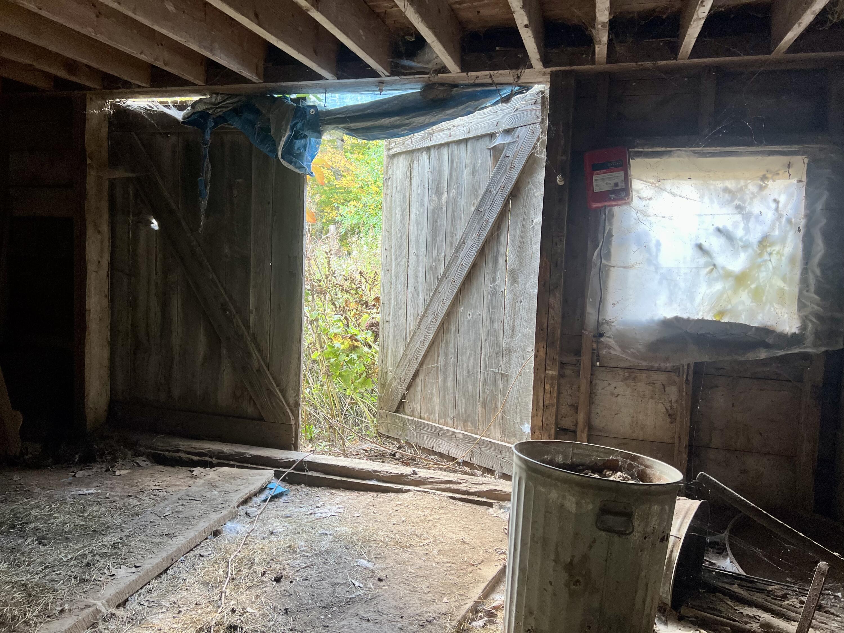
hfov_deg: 67.3
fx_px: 634
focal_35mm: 26
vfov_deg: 53.1
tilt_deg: -4.5
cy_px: 316
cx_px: 422
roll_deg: -2.7
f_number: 1.5
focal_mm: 5.7
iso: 125
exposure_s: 1/121
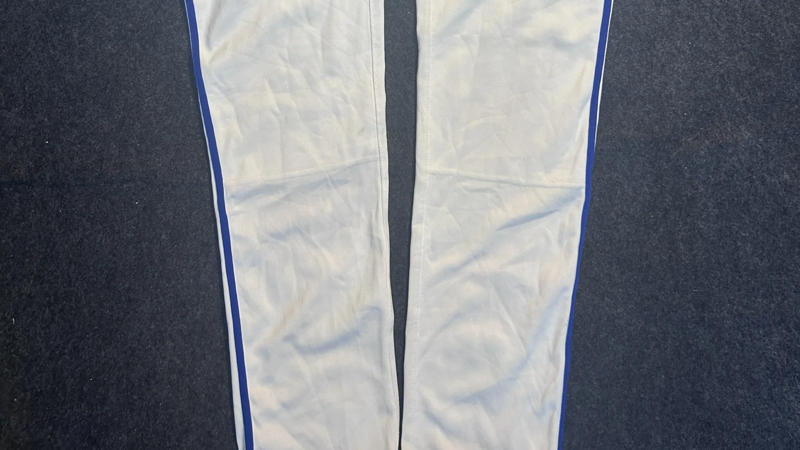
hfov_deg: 52.8
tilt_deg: -62.4
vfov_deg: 29.4
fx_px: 806
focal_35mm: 38
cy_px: 16
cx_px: 402
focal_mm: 5.7
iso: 125
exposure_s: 1/100
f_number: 1.5
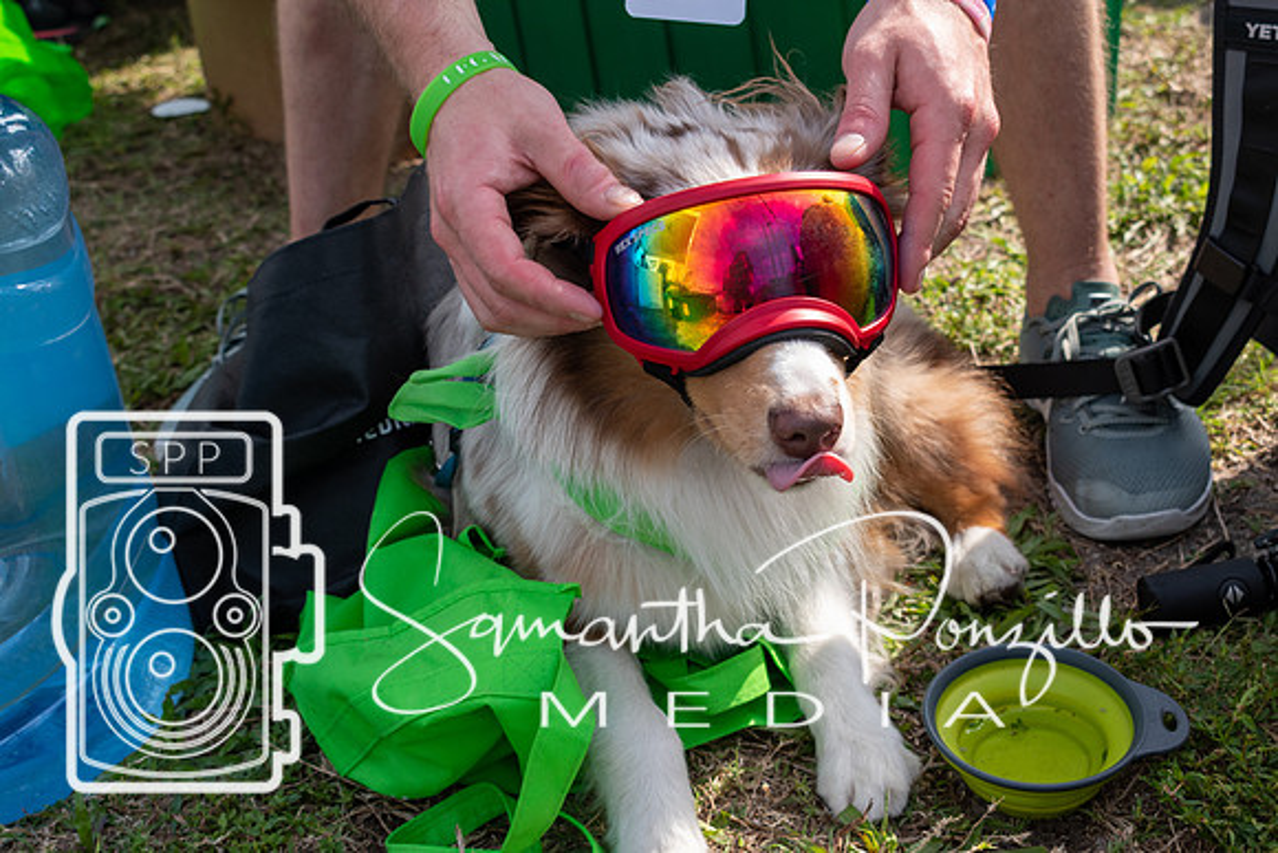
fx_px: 1864
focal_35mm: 53
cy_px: 426
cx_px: 639
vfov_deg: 25.8
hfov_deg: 37.8
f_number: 8
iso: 200
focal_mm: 35
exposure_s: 1/250
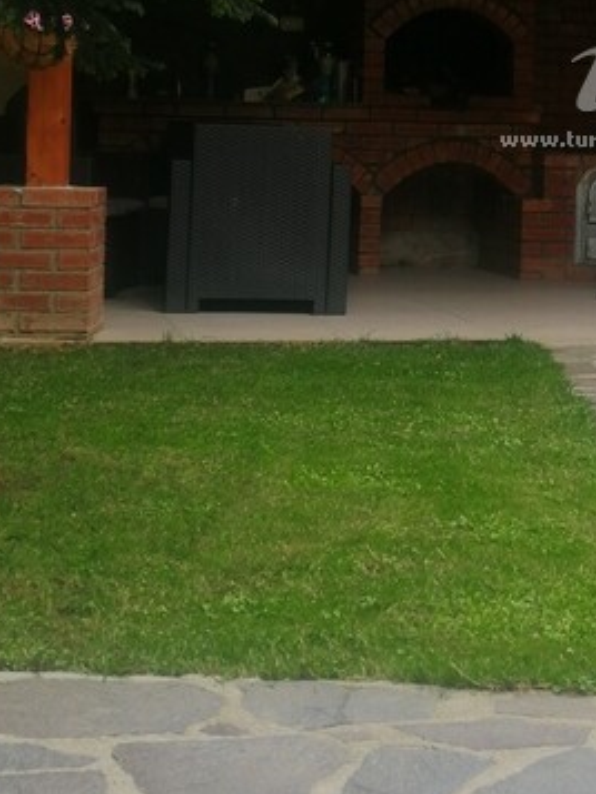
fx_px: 1973
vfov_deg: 22.2
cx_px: 612
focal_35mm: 86
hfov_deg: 16.8
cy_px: 89
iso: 50
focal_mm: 3.95
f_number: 1.8
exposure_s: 1/166
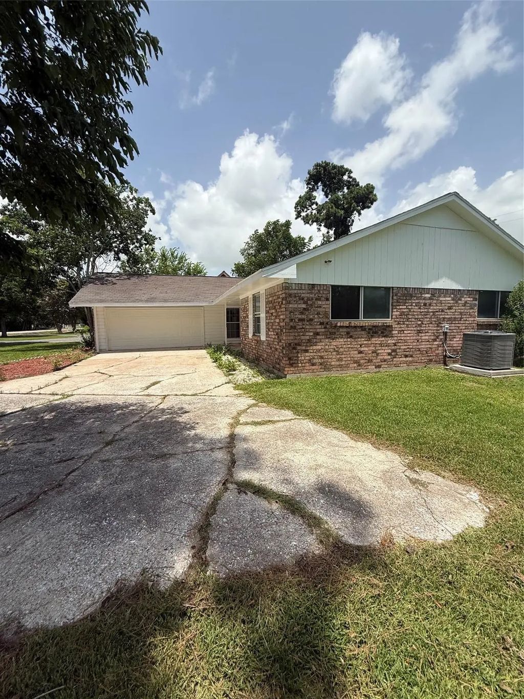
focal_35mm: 14
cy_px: 350
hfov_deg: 85.7
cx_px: 262
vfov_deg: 102.1
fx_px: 283
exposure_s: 1/2717
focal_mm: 2.22
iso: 50
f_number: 2.2
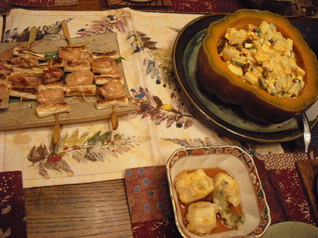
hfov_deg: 49.0
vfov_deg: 37.7
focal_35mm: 38
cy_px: 119
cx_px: 159
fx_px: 349
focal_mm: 6.2
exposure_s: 1/80
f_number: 2.8
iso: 800
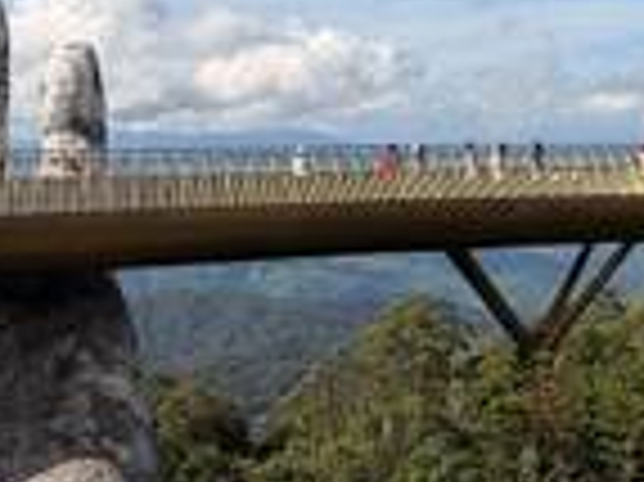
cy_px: 126
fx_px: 874
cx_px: 482
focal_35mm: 47
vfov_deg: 30.4
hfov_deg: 39.4
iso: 20
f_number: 2.2
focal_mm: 2.22
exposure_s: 1/1368
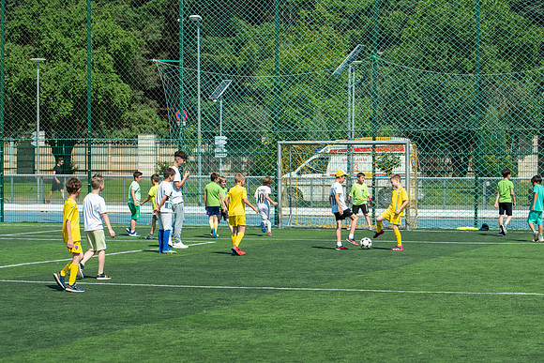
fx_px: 1815
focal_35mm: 120
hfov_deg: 17.0
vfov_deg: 11.4
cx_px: 200
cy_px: 229
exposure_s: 1/1250
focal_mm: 95
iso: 320
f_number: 5
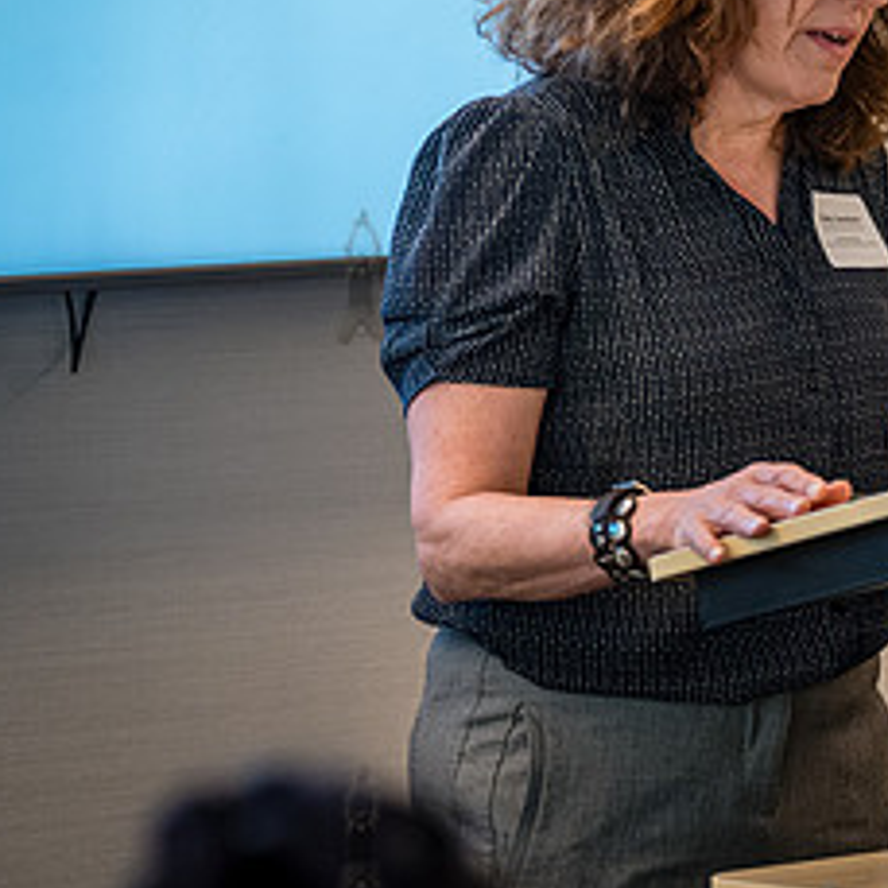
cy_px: 320
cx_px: 1046
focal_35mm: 292
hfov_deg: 6.0
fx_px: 8475
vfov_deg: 6.0
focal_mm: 128
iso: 5000
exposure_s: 1/250
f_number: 4
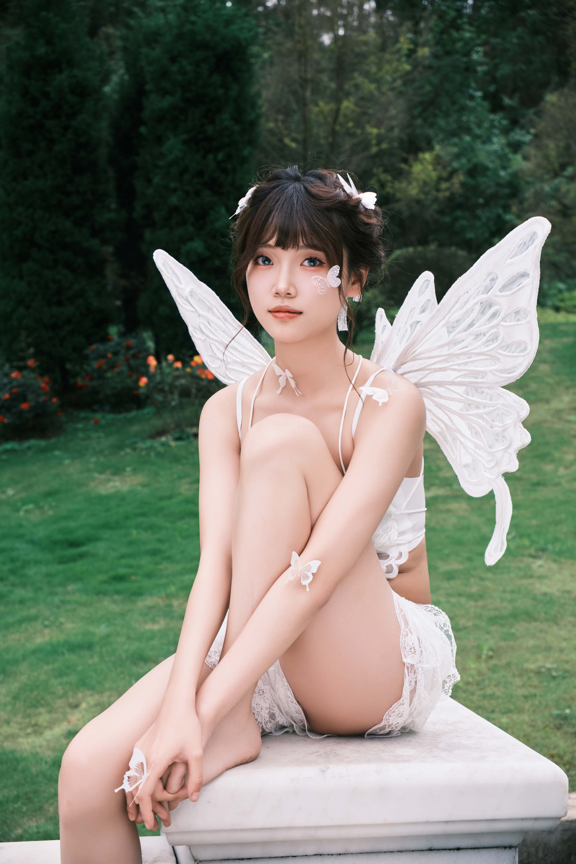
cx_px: 288
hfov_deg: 27.0
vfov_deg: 39.6
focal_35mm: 50
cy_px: 432
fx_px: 1200
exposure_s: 1/200
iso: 200
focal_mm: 33
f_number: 4
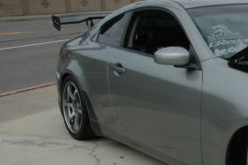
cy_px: 110
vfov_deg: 19.1
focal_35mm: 71
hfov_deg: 25.8
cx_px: 290
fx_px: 489
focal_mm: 20
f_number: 22
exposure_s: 1/60
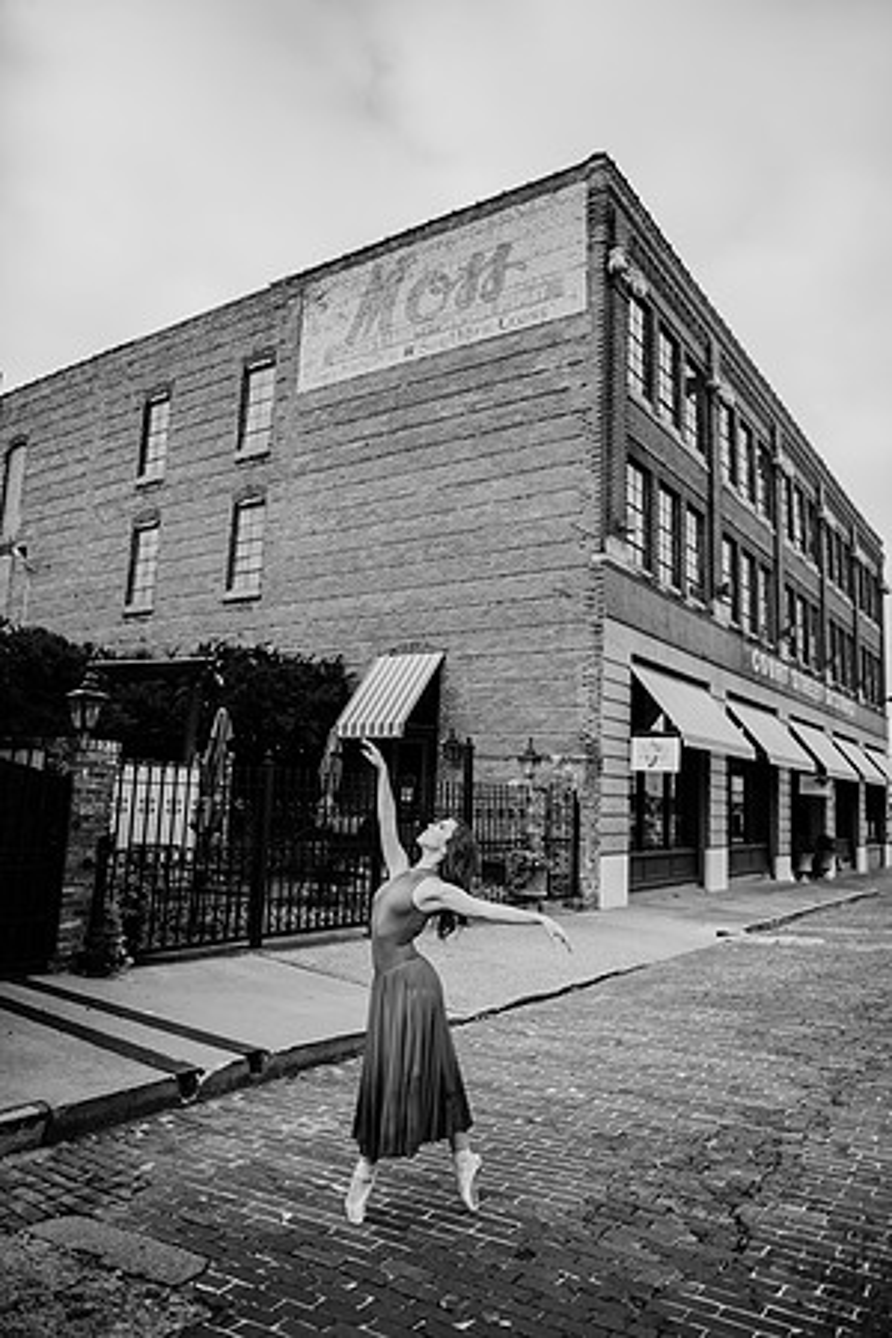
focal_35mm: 24
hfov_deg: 53.1
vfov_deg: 73.7
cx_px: 446
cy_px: 669
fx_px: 892
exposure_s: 1/1250
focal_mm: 24
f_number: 2.2
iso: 160
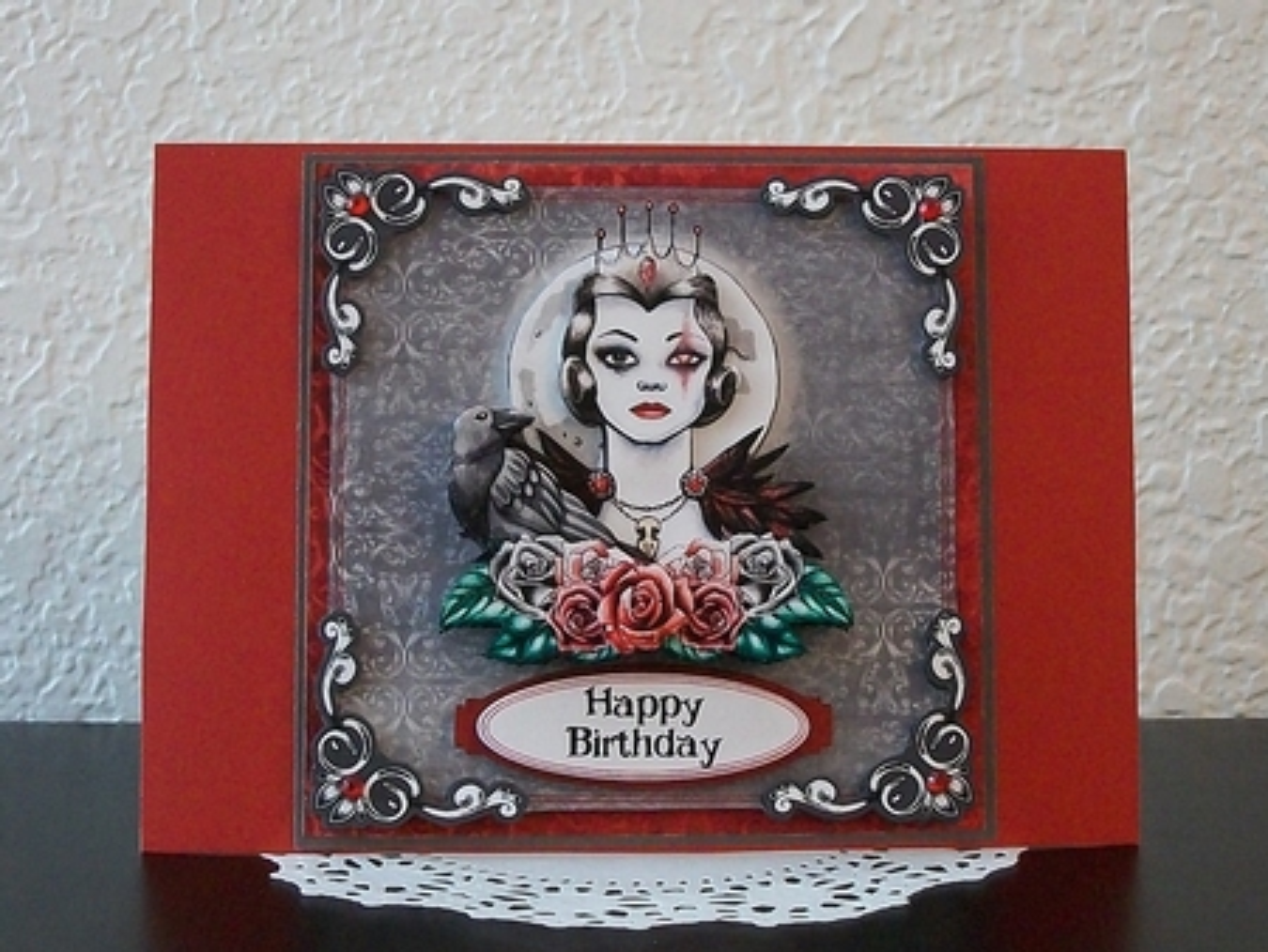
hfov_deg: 56.8
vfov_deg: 44.2
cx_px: 634
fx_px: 1173
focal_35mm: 32
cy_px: 476
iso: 220
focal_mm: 5.7
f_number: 2.9
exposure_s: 1/8
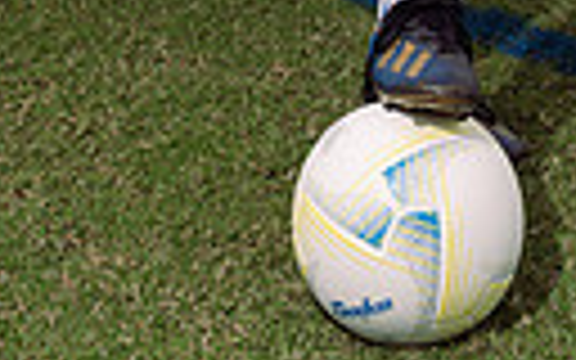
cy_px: -585
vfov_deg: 9.1
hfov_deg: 16.7
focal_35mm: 125
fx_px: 1962
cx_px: 392
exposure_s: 1/250
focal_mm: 35
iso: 160
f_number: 7.1
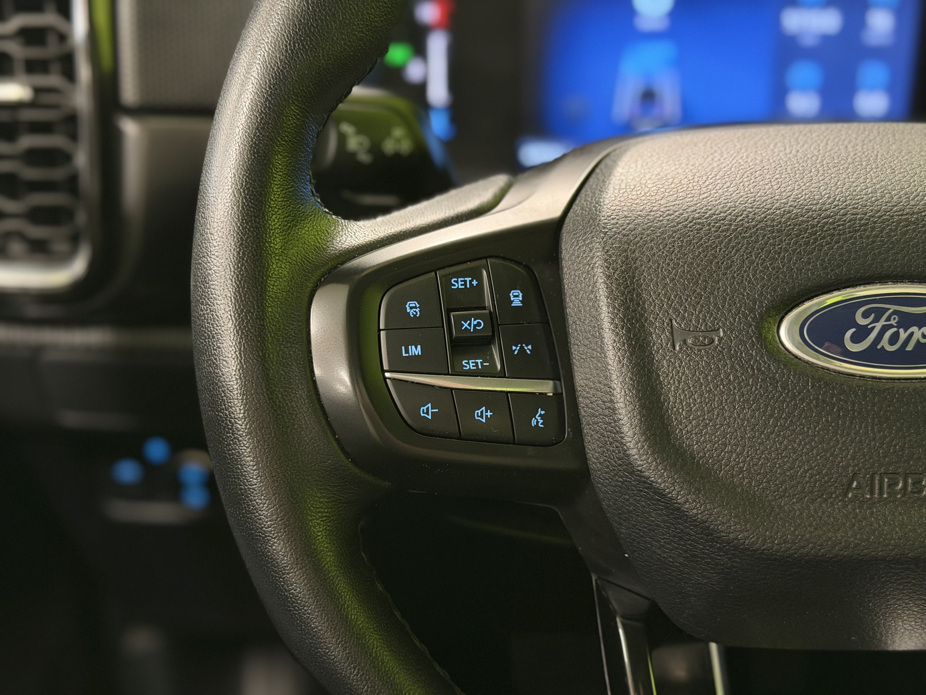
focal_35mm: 48
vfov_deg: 30.3
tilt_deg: -28.0
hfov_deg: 39.7
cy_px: 348
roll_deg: -1.3
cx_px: 463
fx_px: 1284
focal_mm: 6.76
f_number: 1.78
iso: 500
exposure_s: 1/36
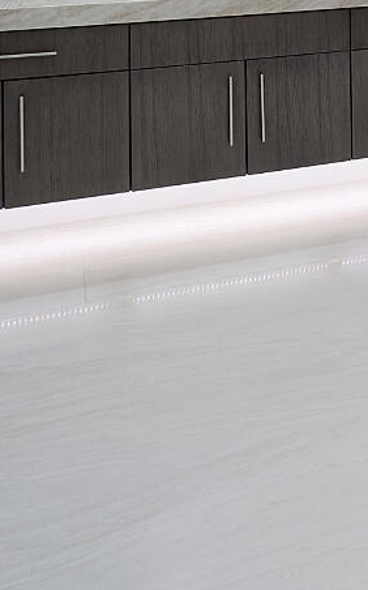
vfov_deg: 28.1
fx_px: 1044
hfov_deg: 14.8
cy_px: -91
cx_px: 812
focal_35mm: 65
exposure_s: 1/4
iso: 800
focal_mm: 15
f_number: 8
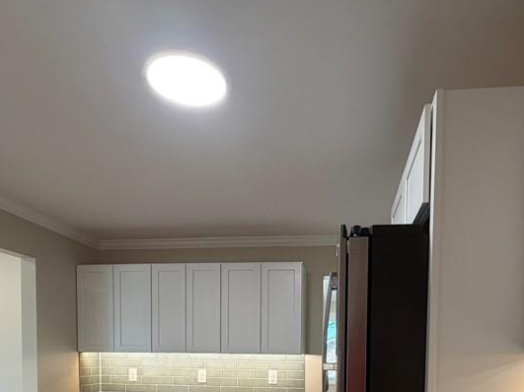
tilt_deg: -2.8
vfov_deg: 45.0
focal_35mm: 27
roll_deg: -0.2
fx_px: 409
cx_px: 304
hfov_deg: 64.9
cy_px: 374
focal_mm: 2.22
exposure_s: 1/120
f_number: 2.2
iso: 250
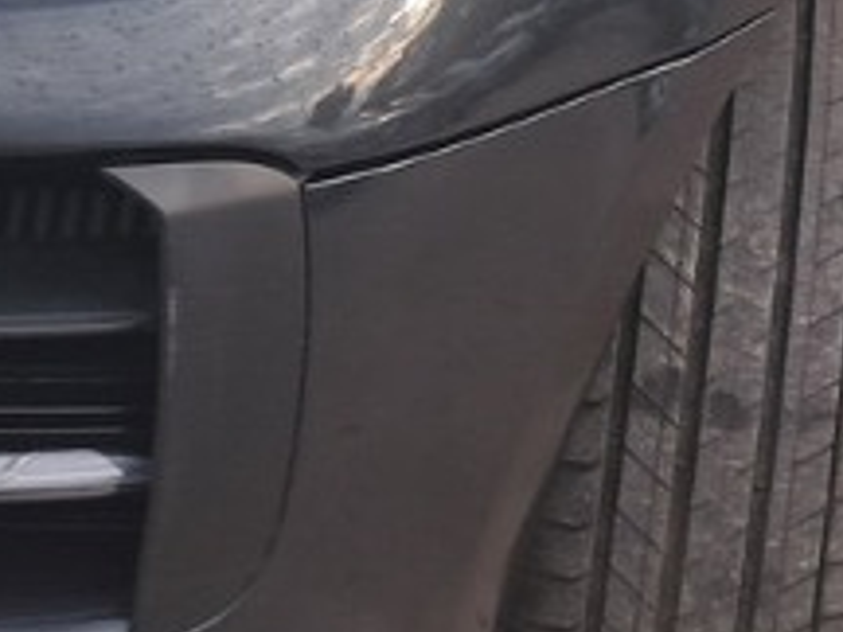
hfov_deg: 12.3
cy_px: -320
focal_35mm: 160
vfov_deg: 9.0
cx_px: 351
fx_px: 3896
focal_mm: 4
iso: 50
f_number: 1.8
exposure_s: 1/126
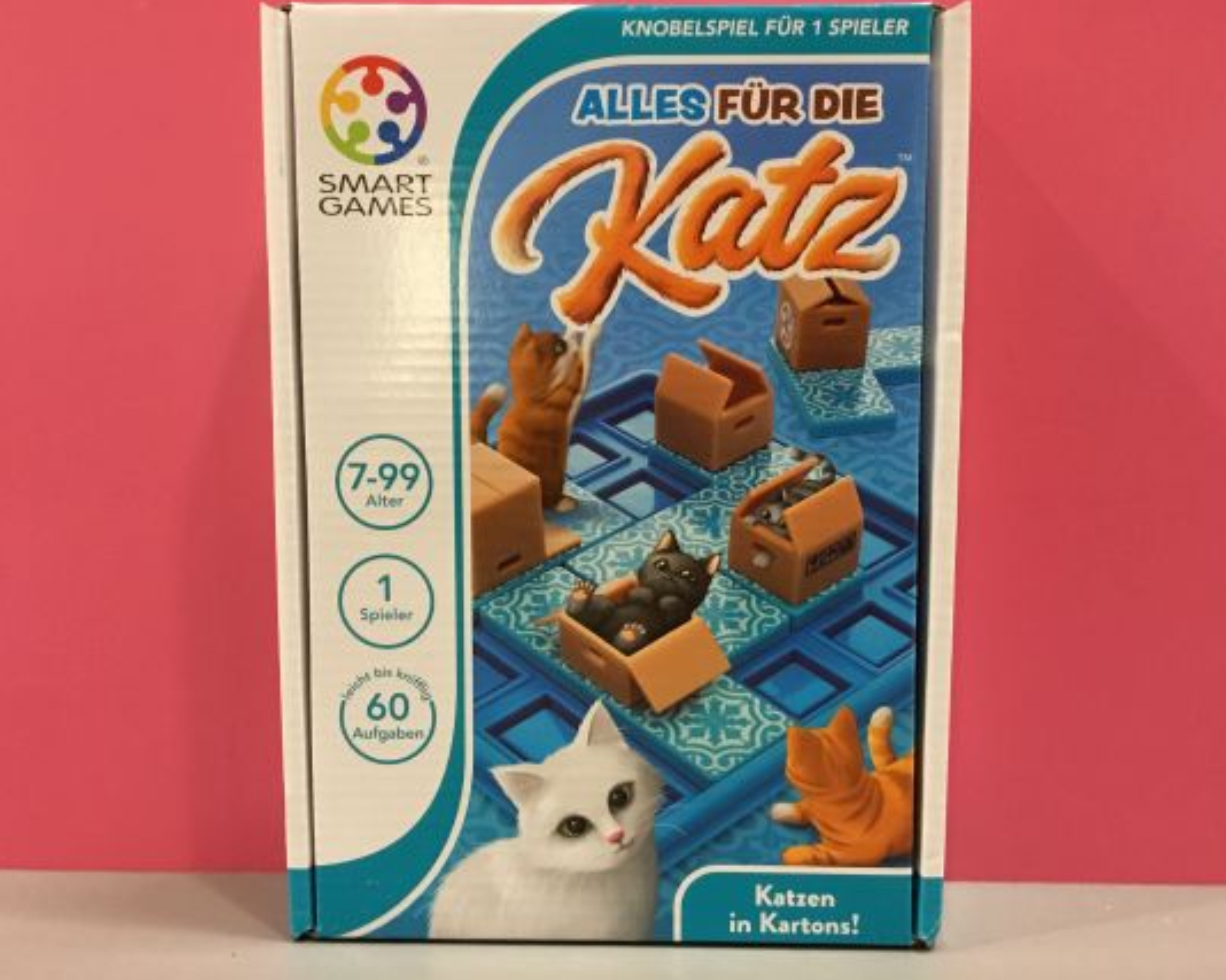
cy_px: 473
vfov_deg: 43.3
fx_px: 1233
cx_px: 682
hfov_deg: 52.7
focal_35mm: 34
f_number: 2.4
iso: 160
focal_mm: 3.3
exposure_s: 1/33
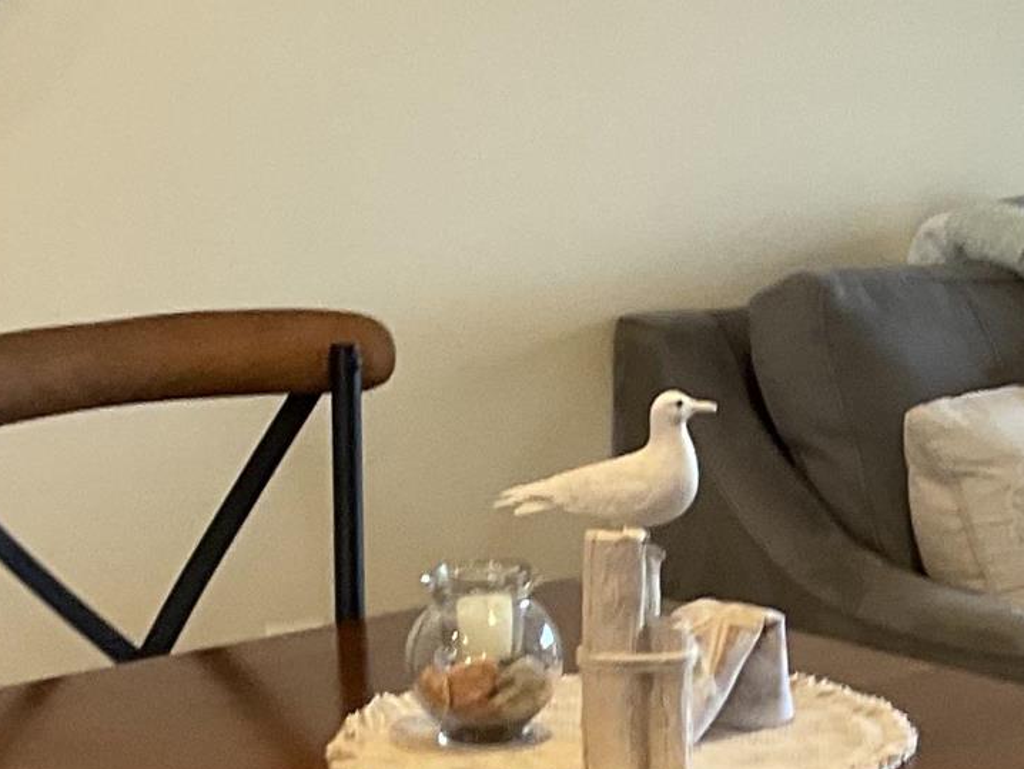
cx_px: 1446
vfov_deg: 11.9
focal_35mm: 124
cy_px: 491
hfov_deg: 14.9
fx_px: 3669
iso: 50
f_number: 1.8
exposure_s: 1/60
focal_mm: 3
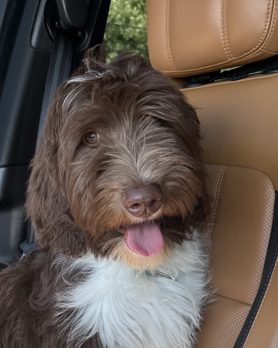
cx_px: 88
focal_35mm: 41
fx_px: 422
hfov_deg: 36.0
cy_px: 271
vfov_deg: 43.0
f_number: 1.78
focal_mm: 6.76
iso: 100
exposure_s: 1/607
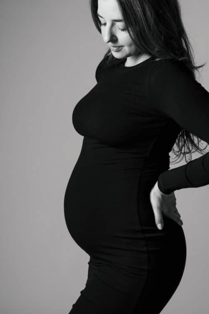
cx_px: 126
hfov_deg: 19.7
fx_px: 601
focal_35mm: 69
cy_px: 116
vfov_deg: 29.1
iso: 100
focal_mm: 50
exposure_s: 1/160
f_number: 13
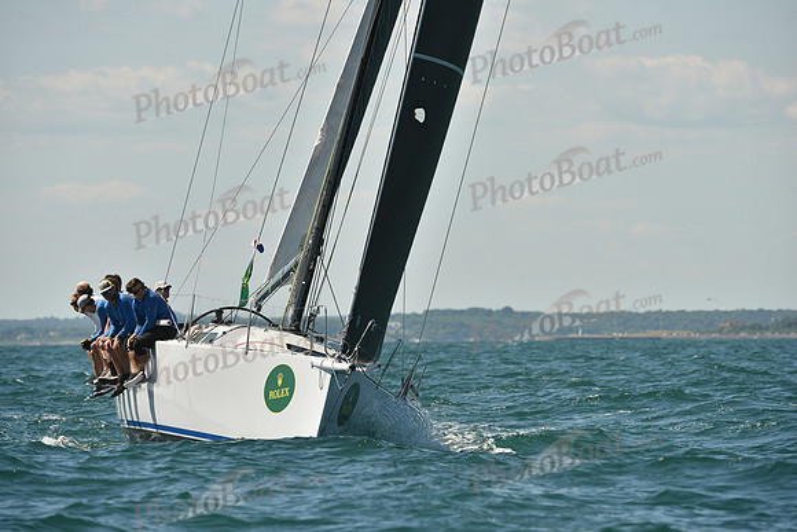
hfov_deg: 6.1
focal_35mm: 340
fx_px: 7529
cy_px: 266
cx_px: 398
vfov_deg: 4.0
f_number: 7.1
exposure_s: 1/1000
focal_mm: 340
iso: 250
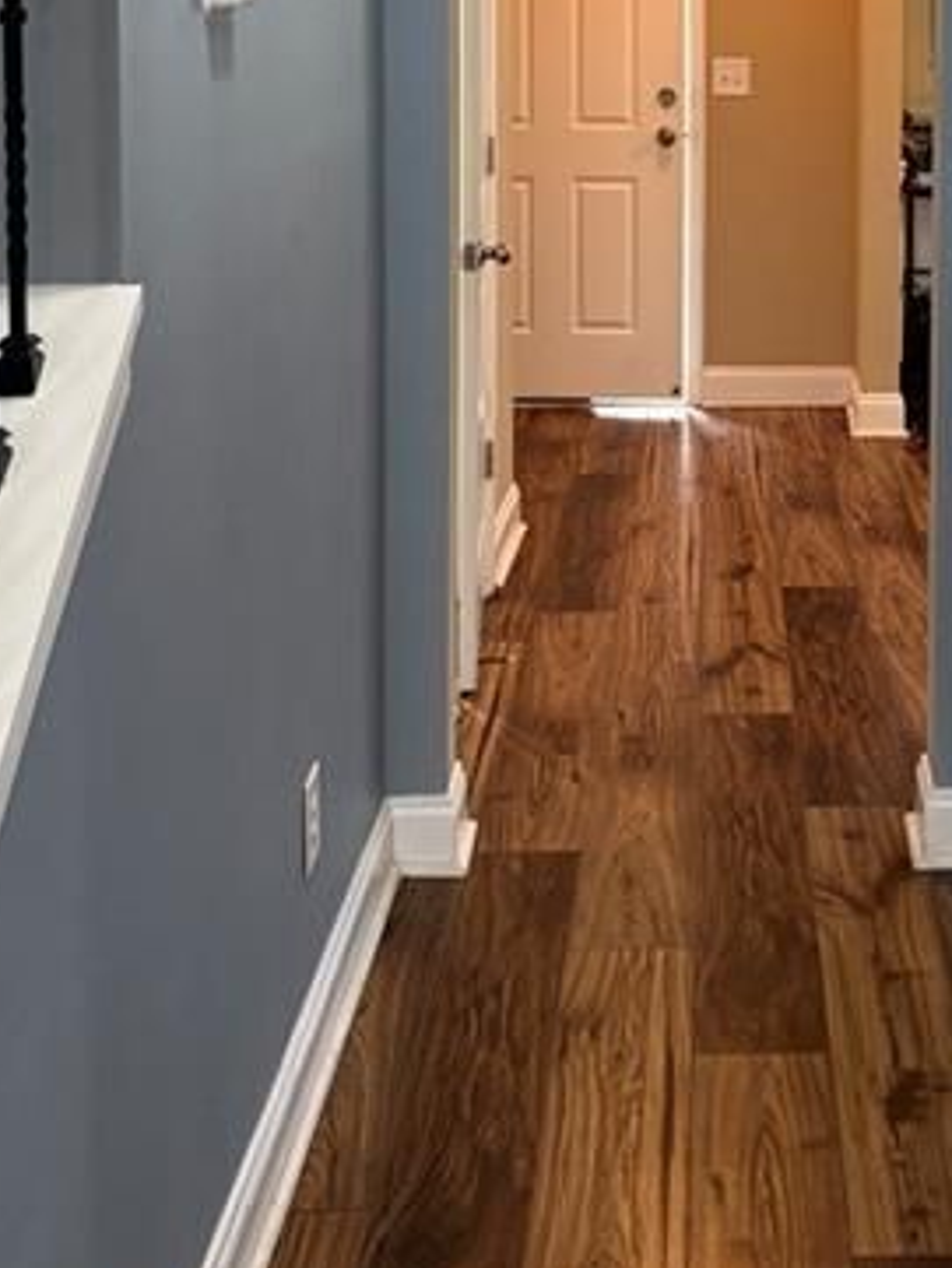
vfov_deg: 34.9
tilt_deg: -3.1
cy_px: 81
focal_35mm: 51
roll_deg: -0.5
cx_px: 787
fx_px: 1869
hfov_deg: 27.9
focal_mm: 6.76
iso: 250
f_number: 1.78
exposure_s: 1/60
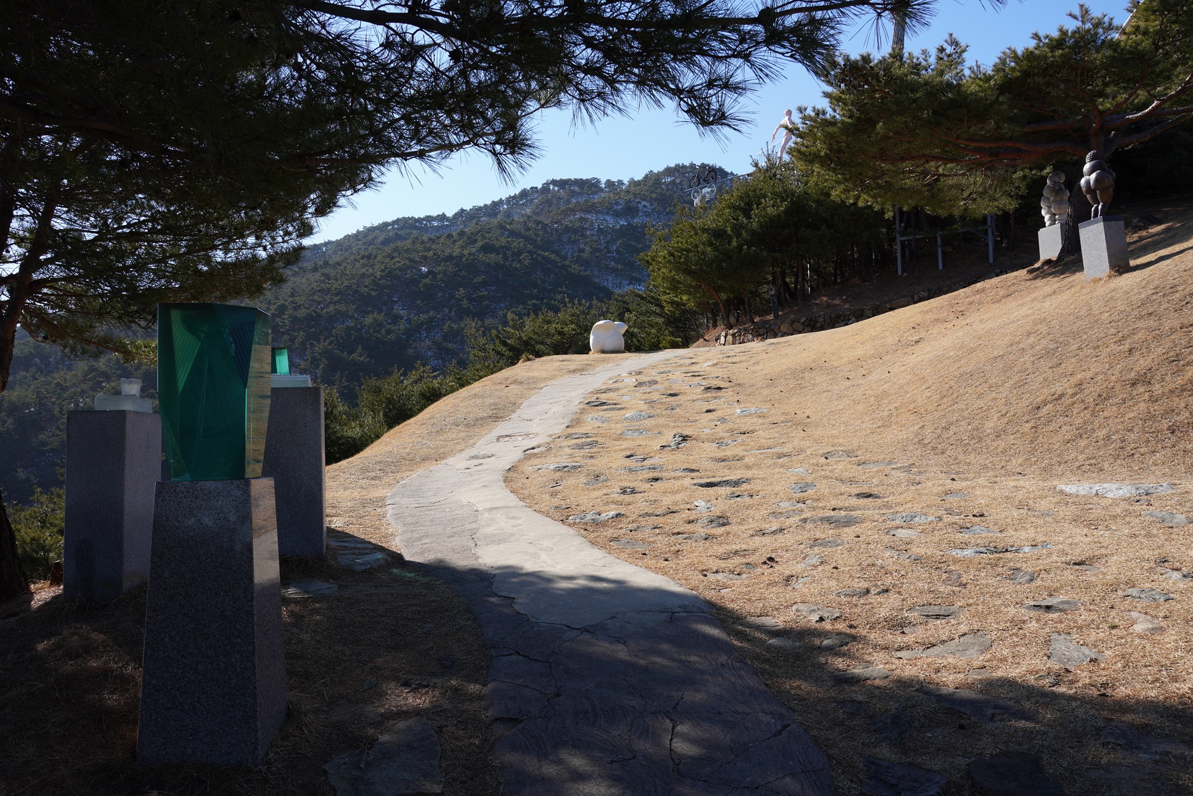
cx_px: 596
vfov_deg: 46.4
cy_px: 398
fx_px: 928
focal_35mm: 28
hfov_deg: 65.5
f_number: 11
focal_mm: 28
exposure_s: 1/100
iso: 100
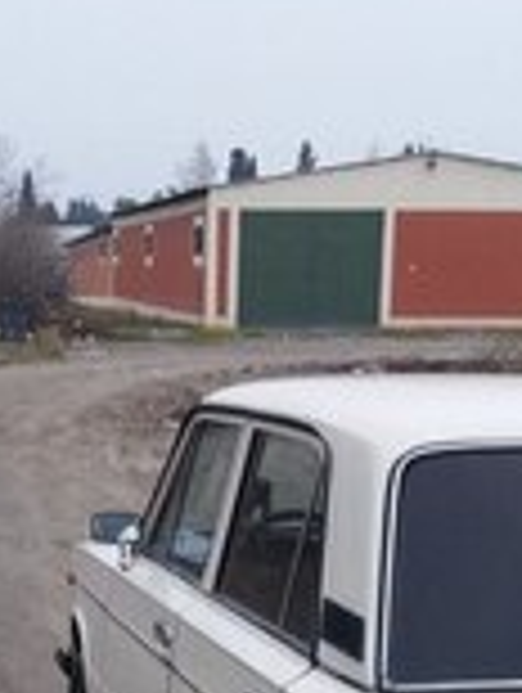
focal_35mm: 90
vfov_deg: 20.7
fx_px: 1805
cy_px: 765
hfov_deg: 16.3
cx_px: 94
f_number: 1.9
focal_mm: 3.7
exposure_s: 1/47
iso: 64
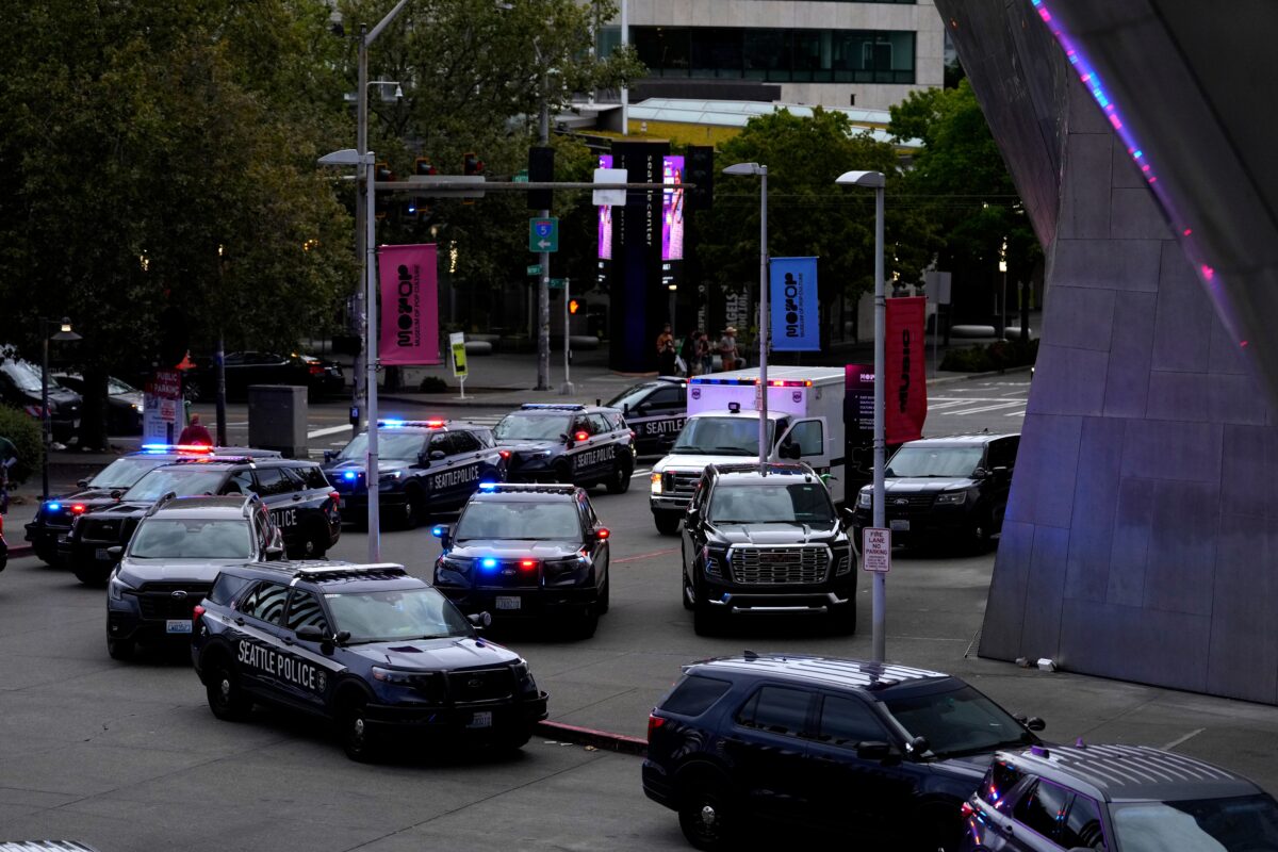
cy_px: 426
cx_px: 639
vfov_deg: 12.5
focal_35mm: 110
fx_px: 3905
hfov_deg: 18.6
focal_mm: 110
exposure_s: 1/1000
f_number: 2.8
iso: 1250
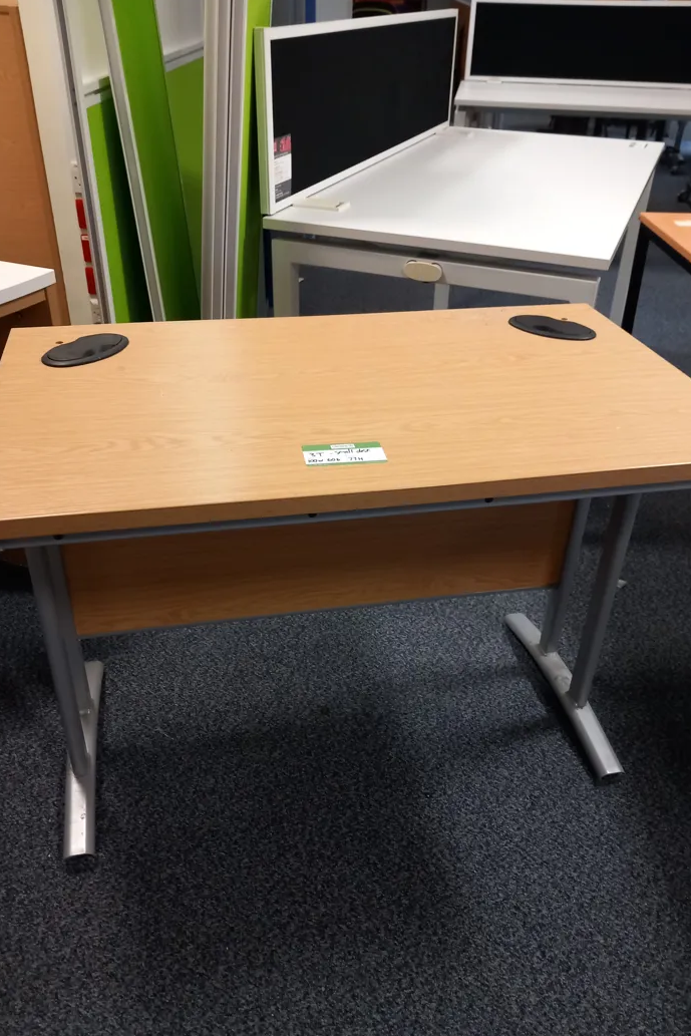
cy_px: 527
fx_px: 835
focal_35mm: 29
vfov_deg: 63.6
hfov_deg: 45.0
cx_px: 360
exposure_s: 1/25
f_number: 1.8
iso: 250
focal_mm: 4
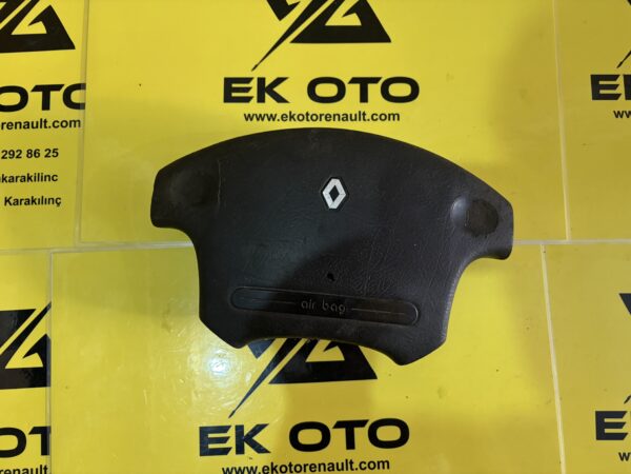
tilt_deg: -83.3
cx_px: 316
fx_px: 474
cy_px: 237
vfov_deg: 53.1
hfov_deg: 67.3
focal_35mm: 26
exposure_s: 1/33
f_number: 1.6
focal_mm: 5.96
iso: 400
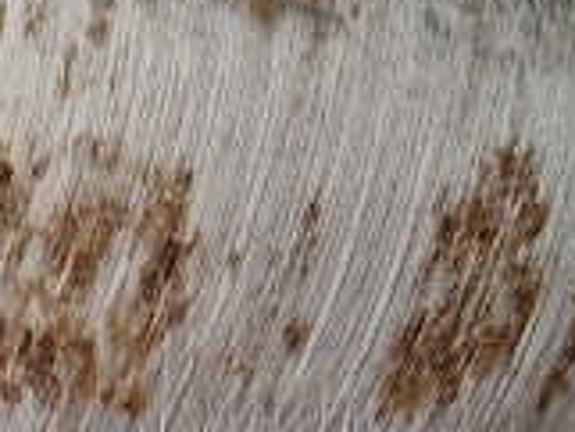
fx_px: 2427
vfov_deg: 8.7
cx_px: -4
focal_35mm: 146
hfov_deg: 13.3
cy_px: 1232
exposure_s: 1/1584
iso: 50
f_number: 1.8
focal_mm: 5.4
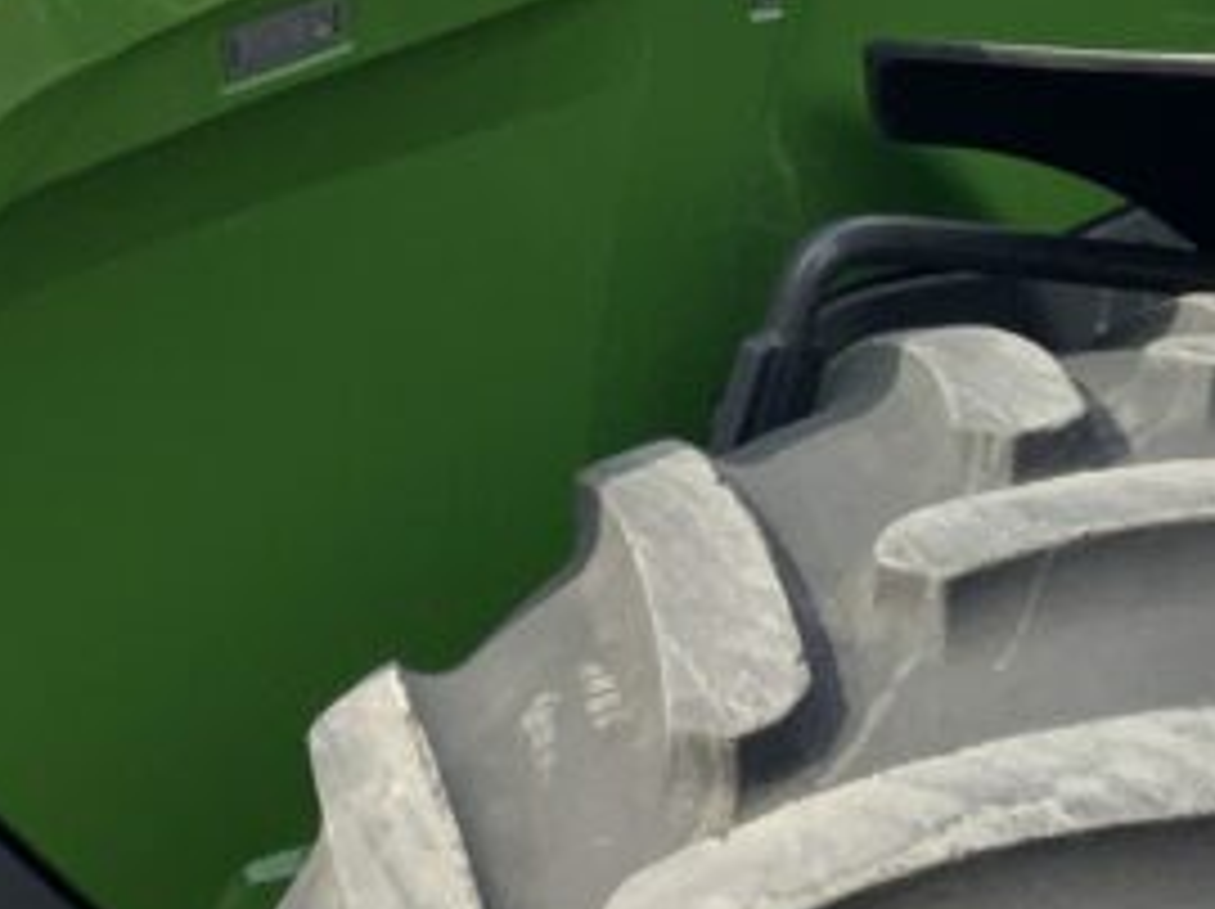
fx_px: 3858
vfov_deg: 13.2
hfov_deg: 17.9
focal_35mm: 110
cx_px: 477
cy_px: -122
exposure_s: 1/1490
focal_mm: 3
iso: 16
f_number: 1.8
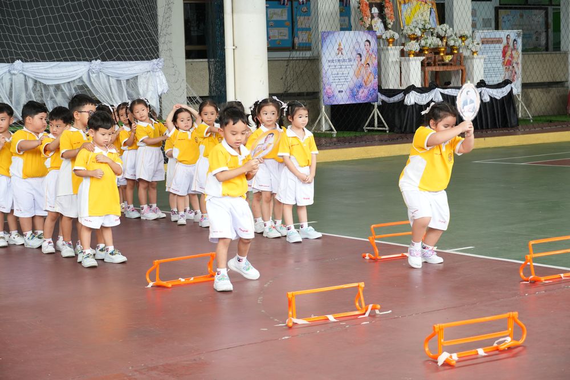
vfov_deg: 18.6
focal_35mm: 74
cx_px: 285
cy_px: 190
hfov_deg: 27.5
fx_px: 1164
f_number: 5
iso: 500
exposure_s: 1/125
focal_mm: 49
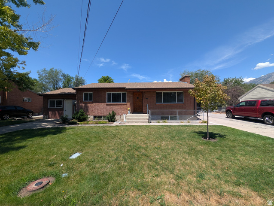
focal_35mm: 12
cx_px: 137
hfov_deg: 110.5
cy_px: 103
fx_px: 95
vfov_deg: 94.6
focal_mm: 2.02
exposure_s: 1/2660
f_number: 1.7
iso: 50
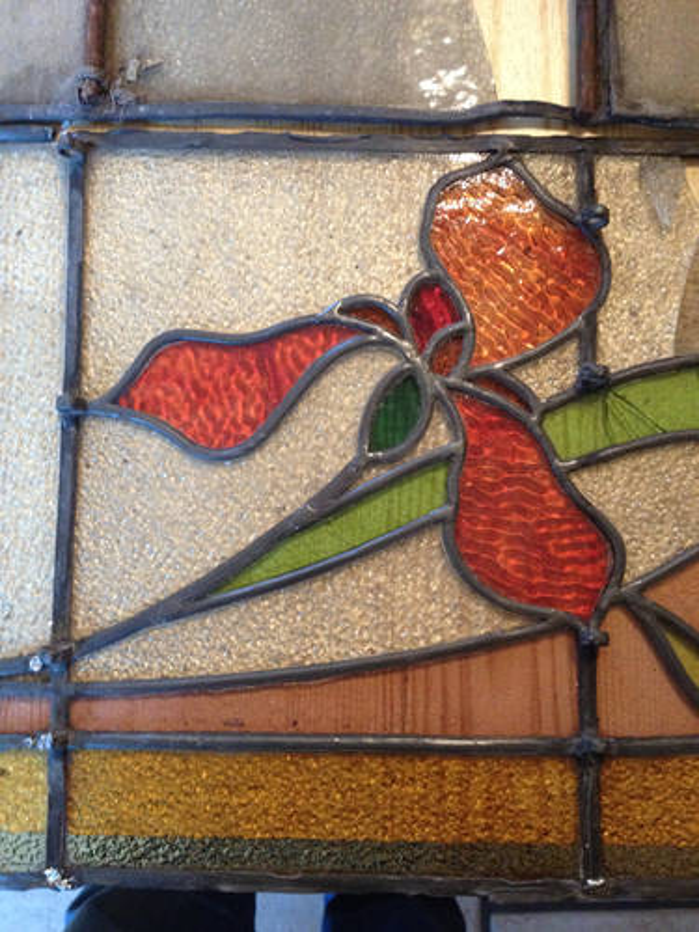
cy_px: 466
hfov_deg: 40.7
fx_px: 942
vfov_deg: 52.6
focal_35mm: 35
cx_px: 350
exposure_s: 1/17
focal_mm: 4.28
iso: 400
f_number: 2.4
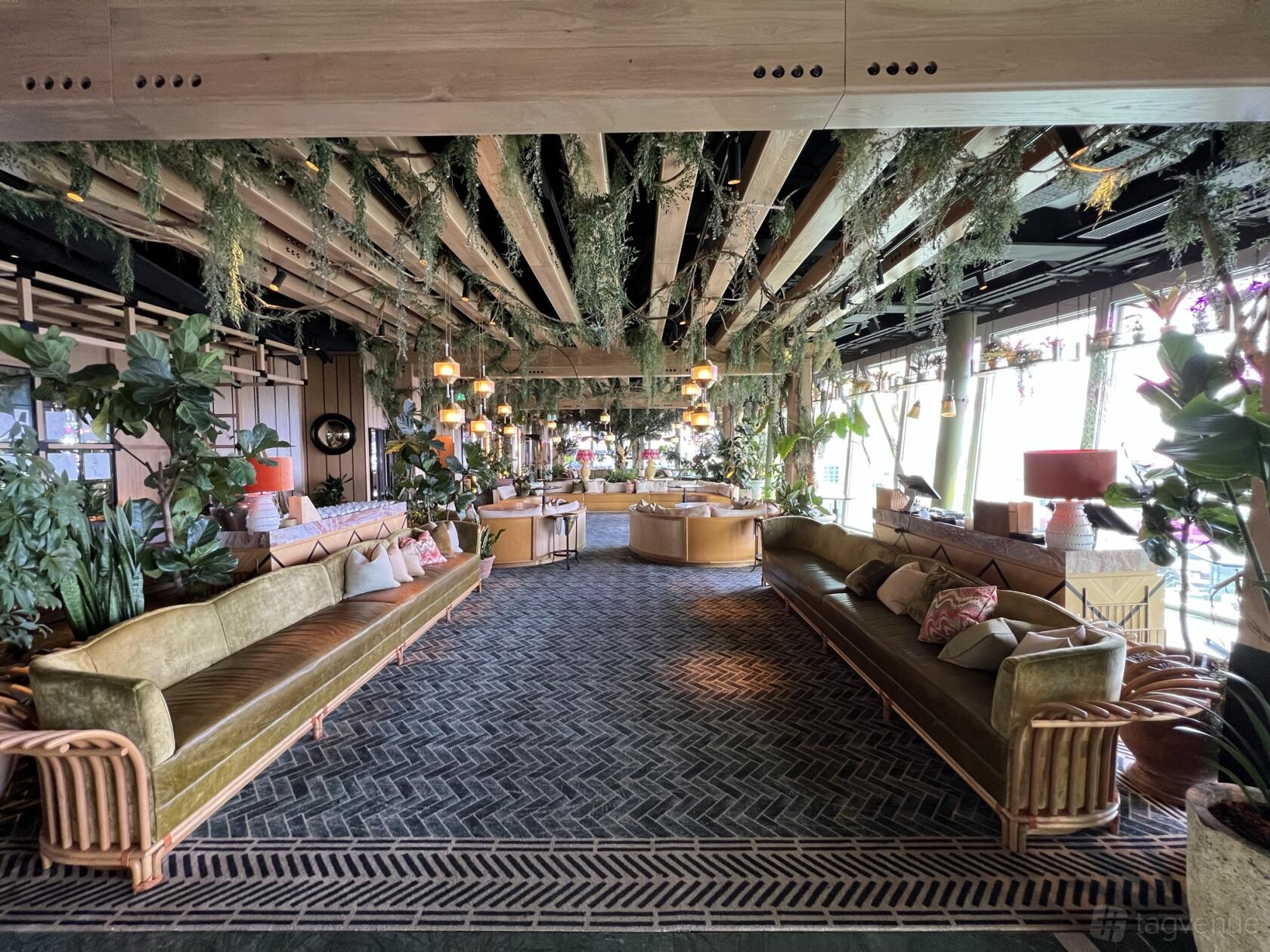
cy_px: 476
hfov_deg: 106.2
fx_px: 477
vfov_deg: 89.9
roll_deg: +0.6
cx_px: 635
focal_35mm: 13
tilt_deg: -2.0
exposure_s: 1/100
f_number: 1.8
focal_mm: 1.57
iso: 250
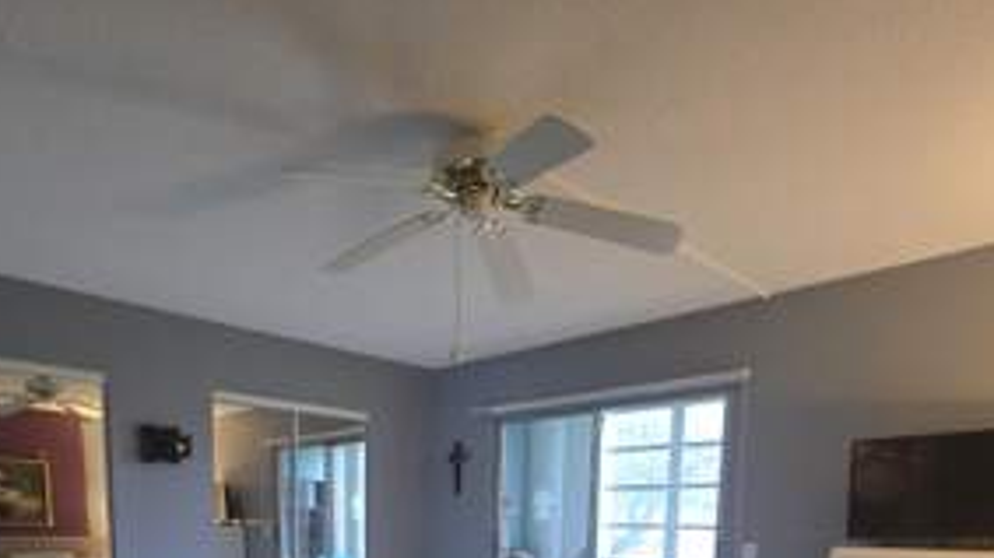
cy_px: 616
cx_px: 450
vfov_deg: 39.0
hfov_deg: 76.1
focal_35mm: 24
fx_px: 632
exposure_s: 1/60
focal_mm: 2.2
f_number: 2.2
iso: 1000
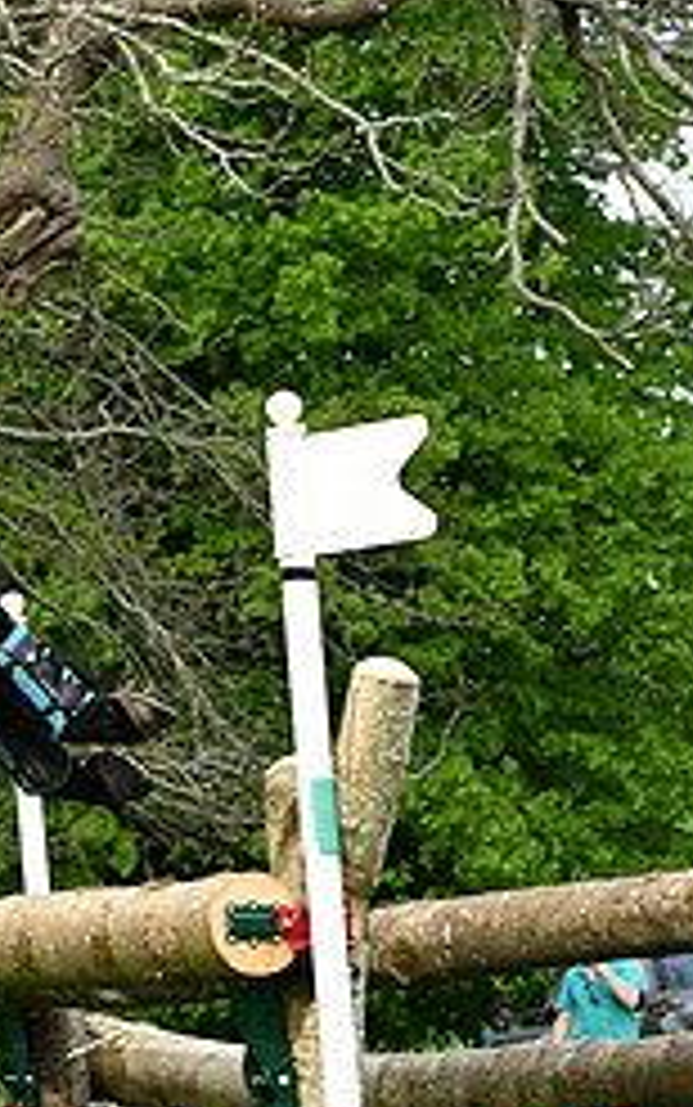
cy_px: 749
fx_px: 5071
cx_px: -594
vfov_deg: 12.4
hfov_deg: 7.6
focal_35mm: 168
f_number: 5
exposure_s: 1/1250
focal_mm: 70
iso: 500
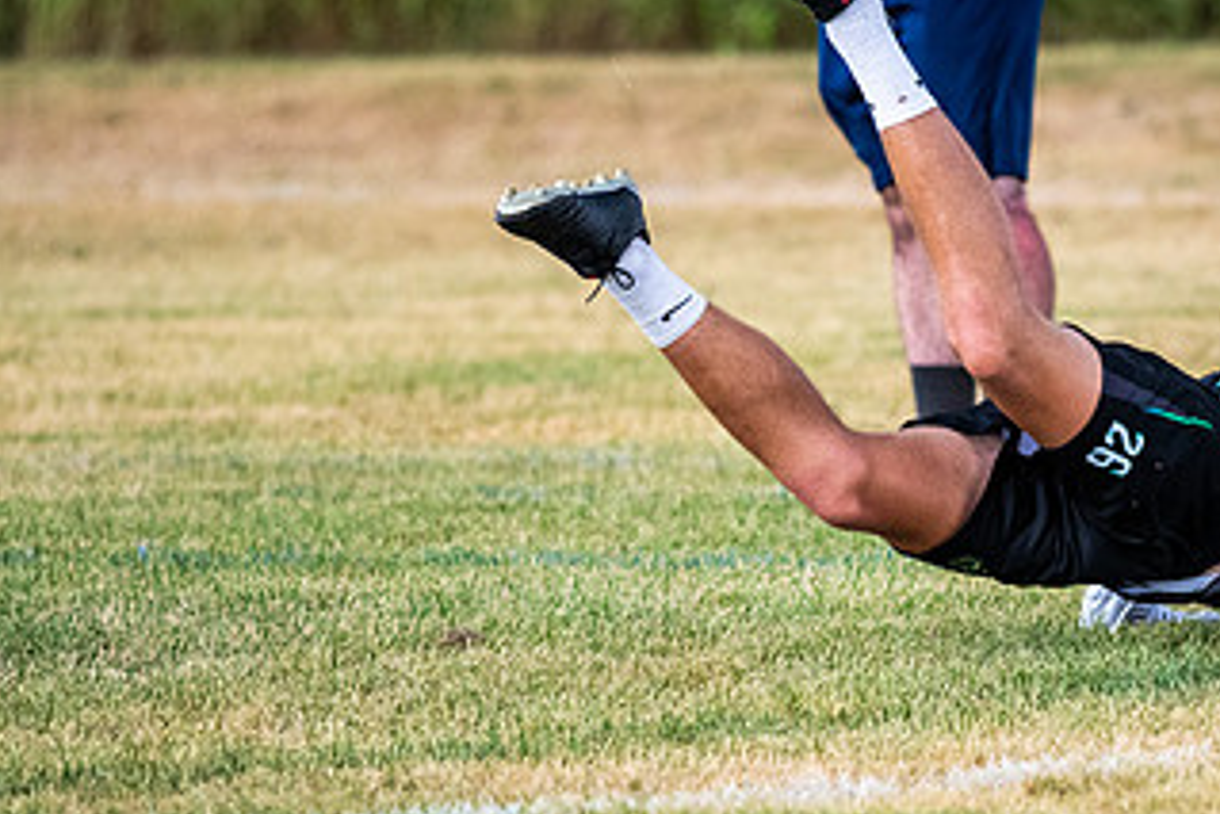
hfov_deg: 2.5
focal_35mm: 817
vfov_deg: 1.7
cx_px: 1013
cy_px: 522
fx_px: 27698
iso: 1600
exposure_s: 1/2000
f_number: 4
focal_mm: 300
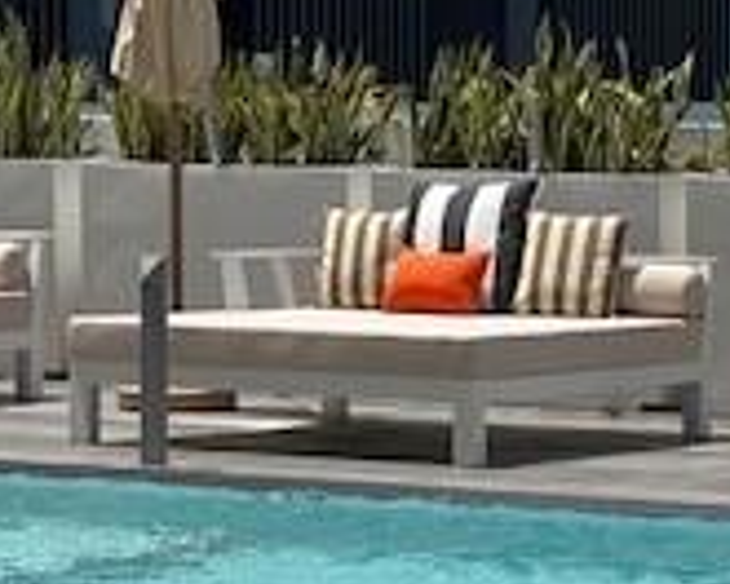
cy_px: 416
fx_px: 4256
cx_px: 681
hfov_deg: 9.7
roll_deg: -1.5
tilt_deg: -4.5
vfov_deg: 7.8
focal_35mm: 197
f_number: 2
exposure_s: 1/3984
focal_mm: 6
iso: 25
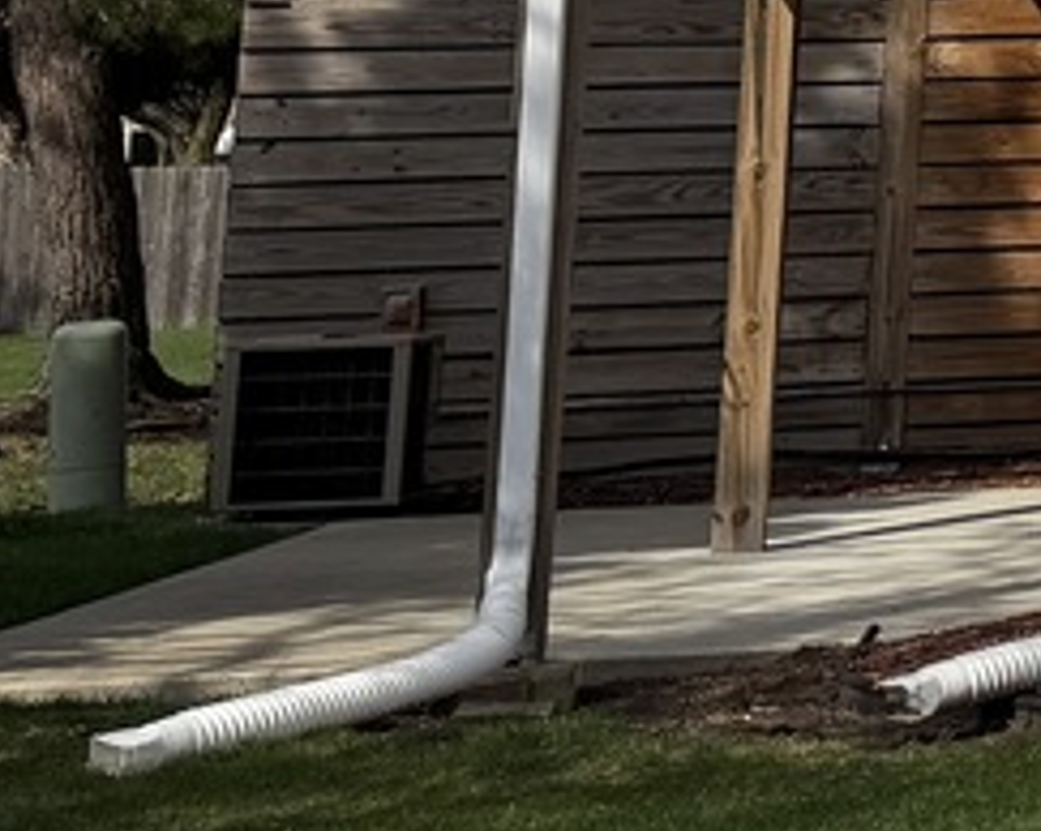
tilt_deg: +9.9
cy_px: -677
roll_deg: +0.7
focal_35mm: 139
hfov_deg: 10.8
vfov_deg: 10.4
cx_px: 2827
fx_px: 4279
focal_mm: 6.76
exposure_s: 1/5319
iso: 80
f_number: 1.78
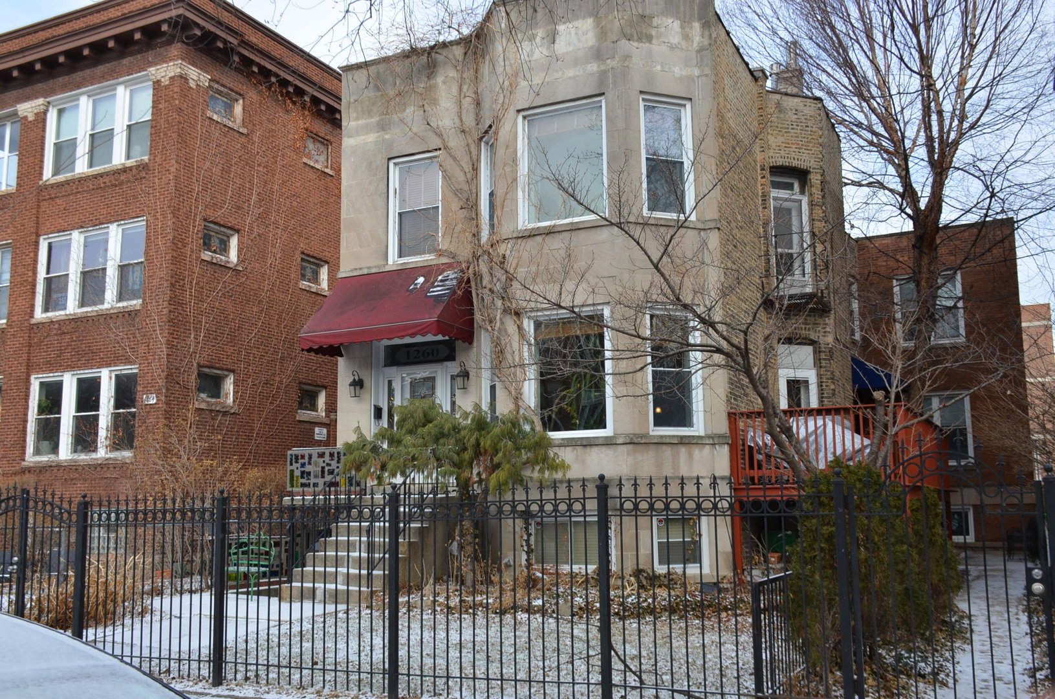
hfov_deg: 55.2
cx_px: 528
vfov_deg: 38.2
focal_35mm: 34
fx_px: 1009
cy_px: 350
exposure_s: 1/250
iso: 200
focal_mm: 23
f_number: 8
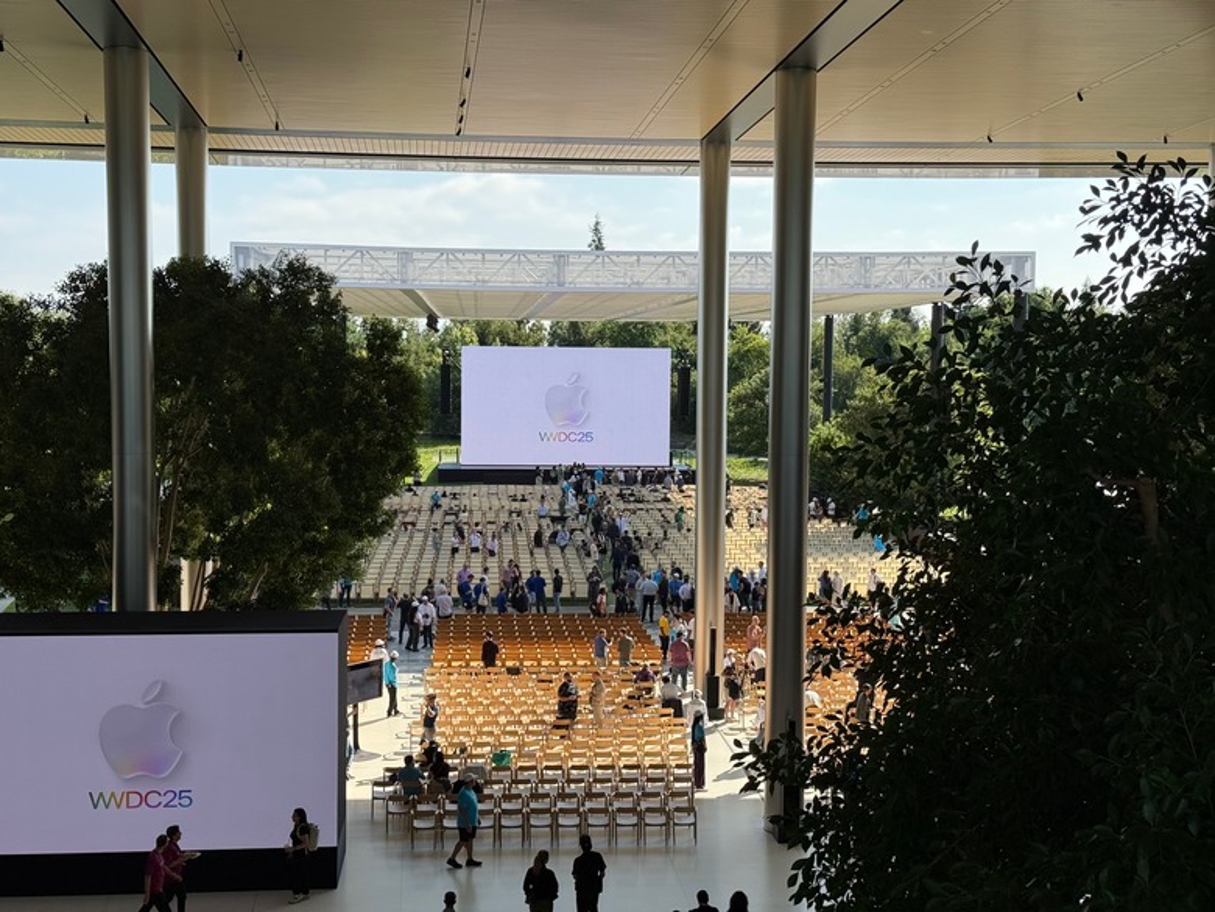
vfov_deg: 30.3
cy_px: 456
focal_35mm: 48
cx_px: 608
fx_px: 1685
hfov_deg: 39.7
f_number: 1.78
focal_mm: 6.76
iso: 64
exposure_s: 1/2494
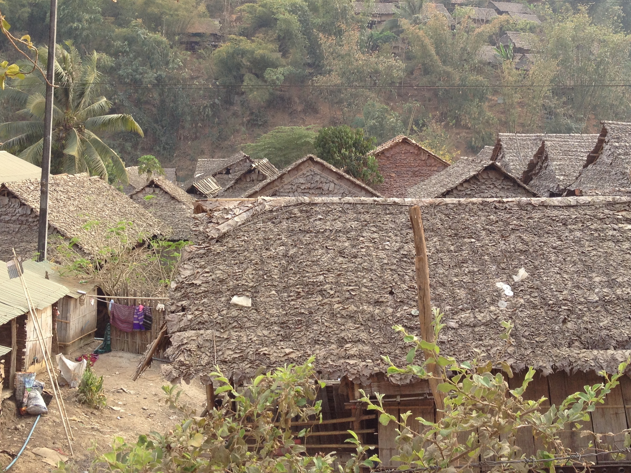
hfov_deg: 37.5
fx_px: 930
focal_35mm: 51
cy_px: 129
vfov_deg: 28.2
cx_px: 301
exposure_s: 1/152
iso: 50
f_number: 2.4
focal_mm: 4.28
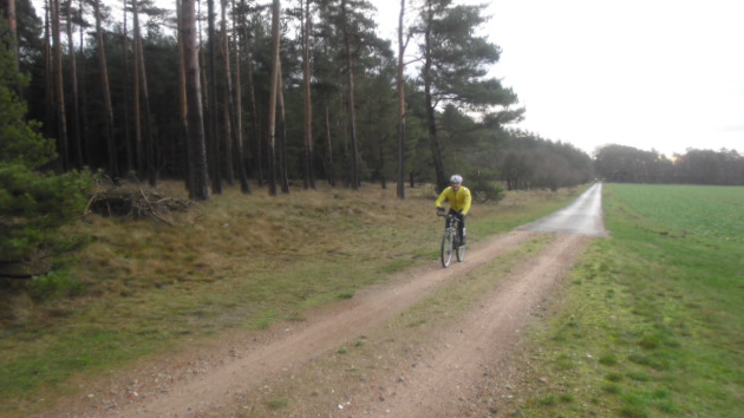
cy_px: 235
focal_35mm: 31
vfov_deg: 37.7
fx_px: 611
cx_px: 370
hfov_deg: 62.6
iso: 200
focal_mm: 4.65
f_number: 2.6
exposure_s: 1/400
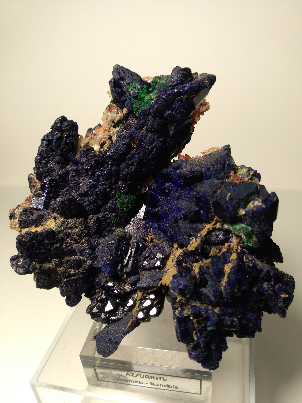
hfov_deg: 53.1
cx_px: 151
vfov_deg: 67.3
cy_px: 202
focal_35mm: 26
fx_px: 302
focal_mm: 3.54
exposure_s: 1/60
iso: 122
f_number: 2
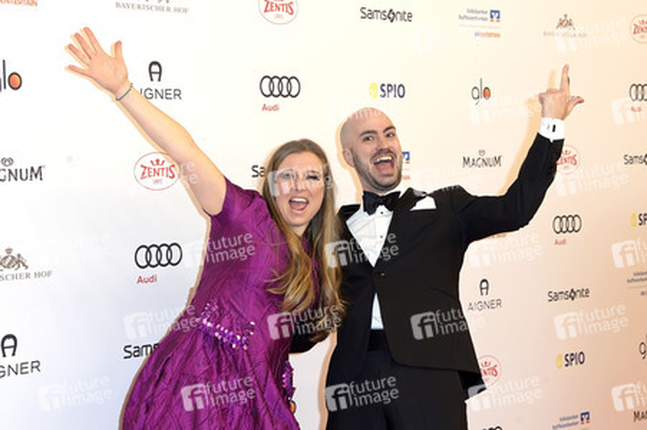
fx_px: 1652
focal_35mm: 92
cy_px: 215
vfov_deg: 14.8
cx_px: 324
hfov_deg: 22.2
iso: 400
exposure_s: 1/250
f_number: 6.3
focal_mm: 92
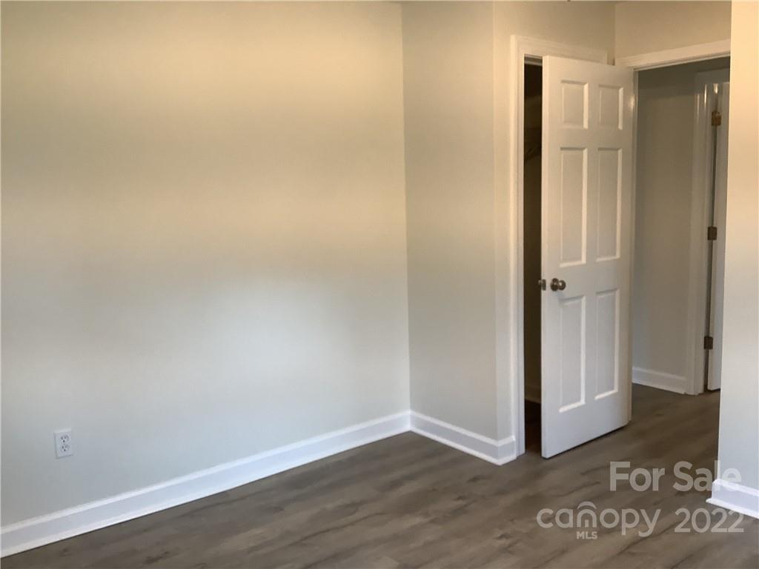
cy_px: 284
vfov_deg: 45.4
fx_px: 680
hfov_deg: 58.4
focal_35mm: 31
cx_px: 380
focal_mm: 3.3
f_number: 2.4
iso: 125
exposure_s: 1/50
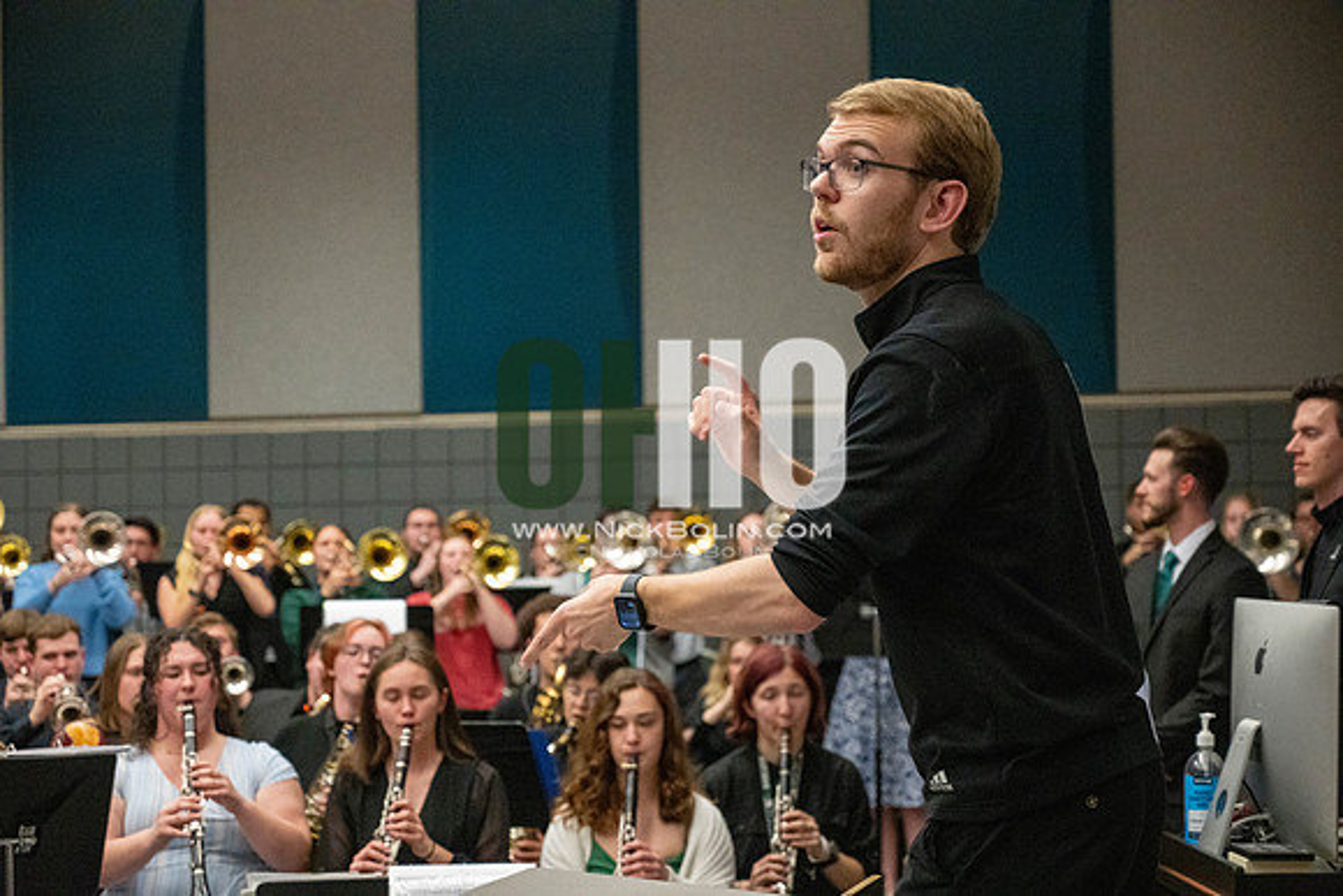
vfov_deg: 19.5
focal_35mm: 70
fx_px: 2612
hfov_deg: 28.8
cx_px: 672
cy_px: 448
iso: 10000
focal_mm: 70
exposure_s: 1/500
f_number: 4
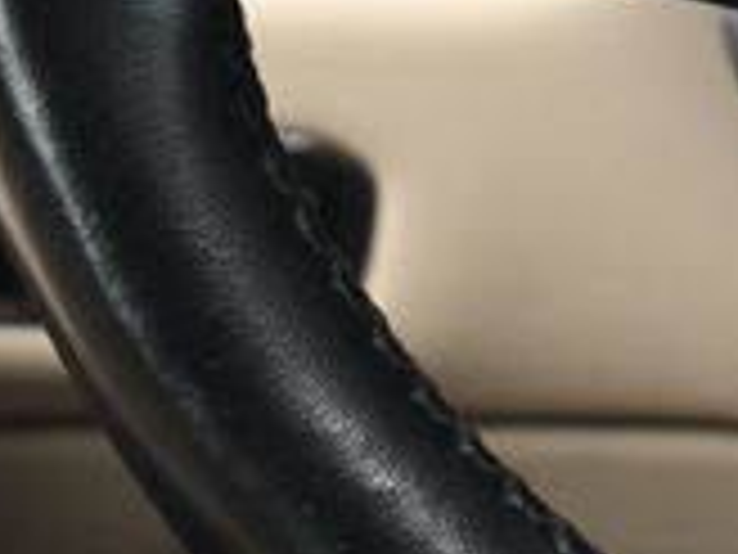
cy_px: -252
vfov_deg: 8.6
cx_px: 1418
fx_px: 3603
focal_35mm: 169
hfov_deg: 10.8
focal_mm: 30
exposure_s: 1/250
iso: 500
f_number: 4.2
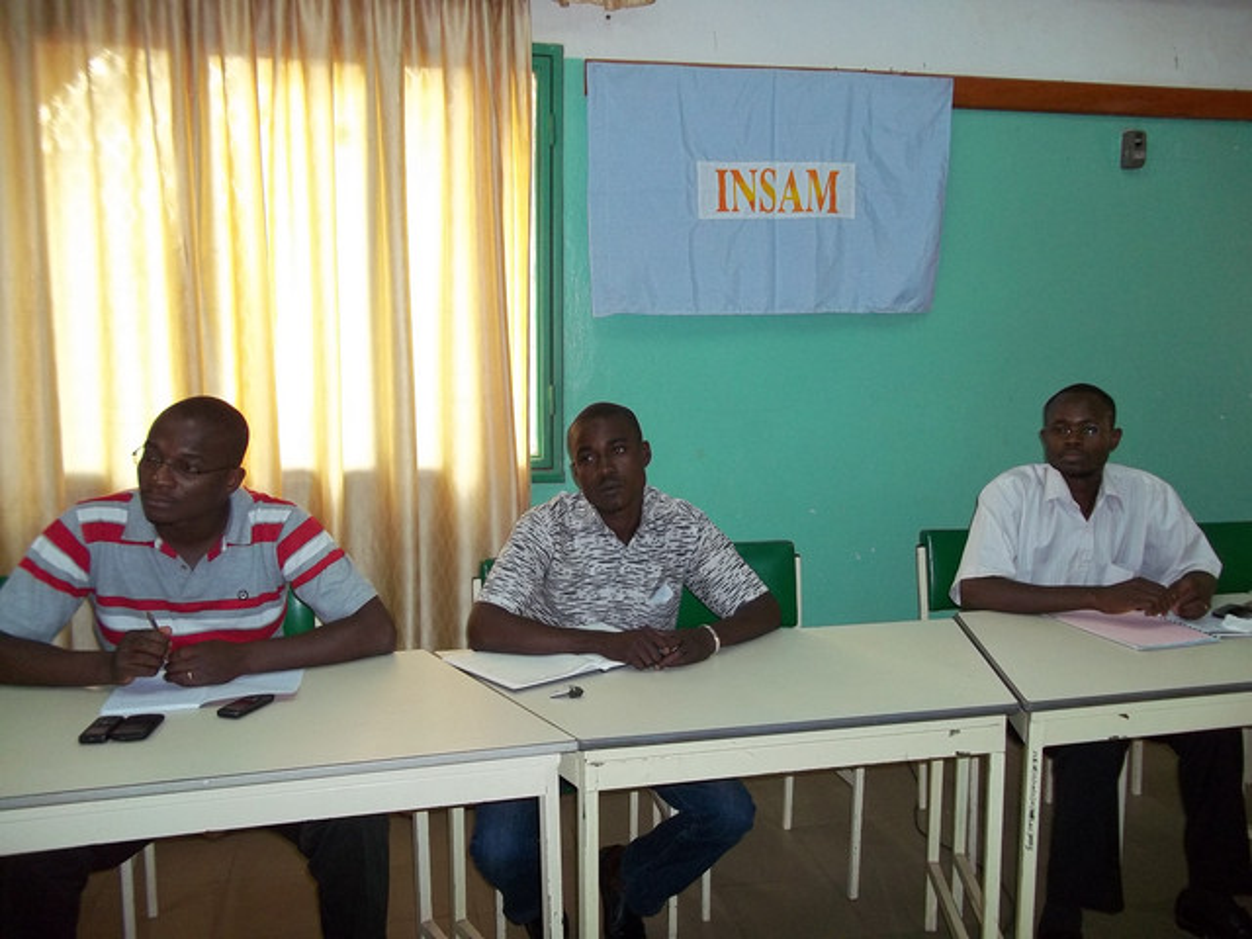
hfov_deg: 56.8
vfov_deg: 44.2
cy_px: 470
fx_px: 1157
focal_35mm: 32
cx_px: 626
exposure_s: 1/30
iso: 160
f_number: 2.9
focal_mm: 5.7
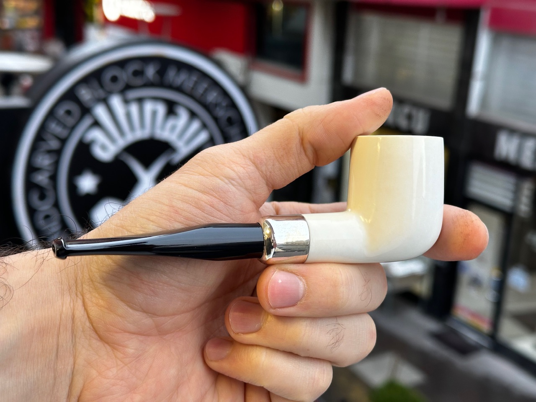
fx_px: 743
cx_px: 268
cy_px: 201
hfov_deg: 39.7
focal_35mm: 48
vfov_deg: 30.3
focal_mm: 6.86
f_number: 1.78
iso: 100
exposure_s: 1/100
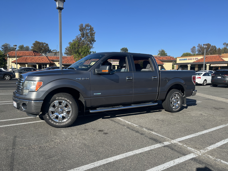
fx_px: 171
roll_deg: +0.5
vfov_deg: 53.1
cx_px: 114
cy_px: 86
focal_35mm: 26
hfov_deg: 67.3
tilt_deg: -3.7
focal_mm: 5.1
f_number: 1.6
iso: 50
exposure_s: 1/2410
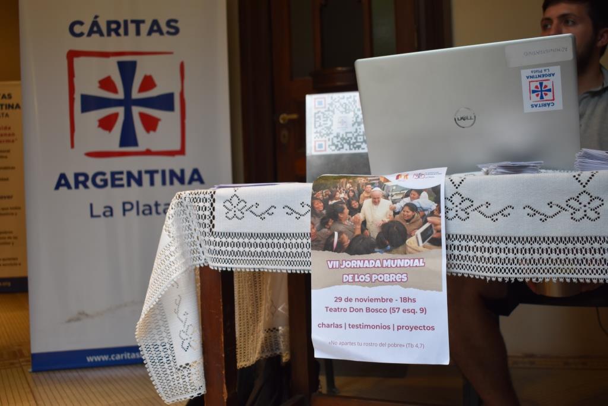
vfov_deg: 36.9
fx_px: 608
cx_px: 304
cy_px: 203
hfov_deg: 53.1
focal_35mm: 36
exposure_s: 1/60
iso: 500
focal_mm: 24
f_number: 4
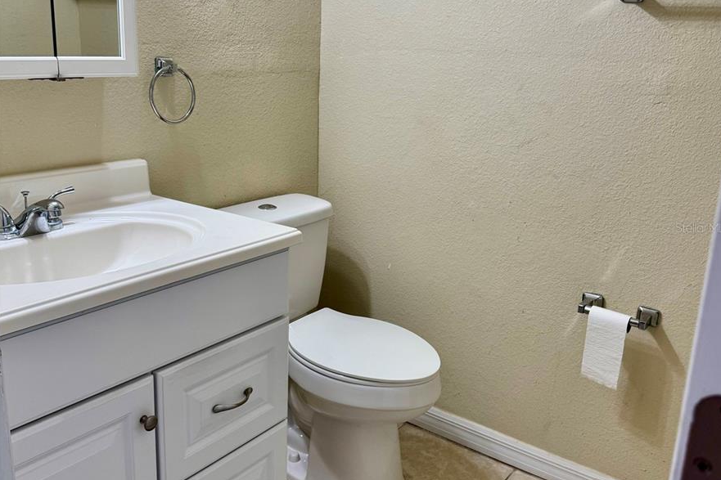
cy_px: 227
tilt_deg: -15.9
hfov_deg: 55.8
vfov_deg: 38.9
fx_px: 681
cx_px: 365
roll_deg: -1.8
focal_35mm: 34
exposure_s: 1/120
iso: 125
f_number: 1.78
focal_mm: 6.76
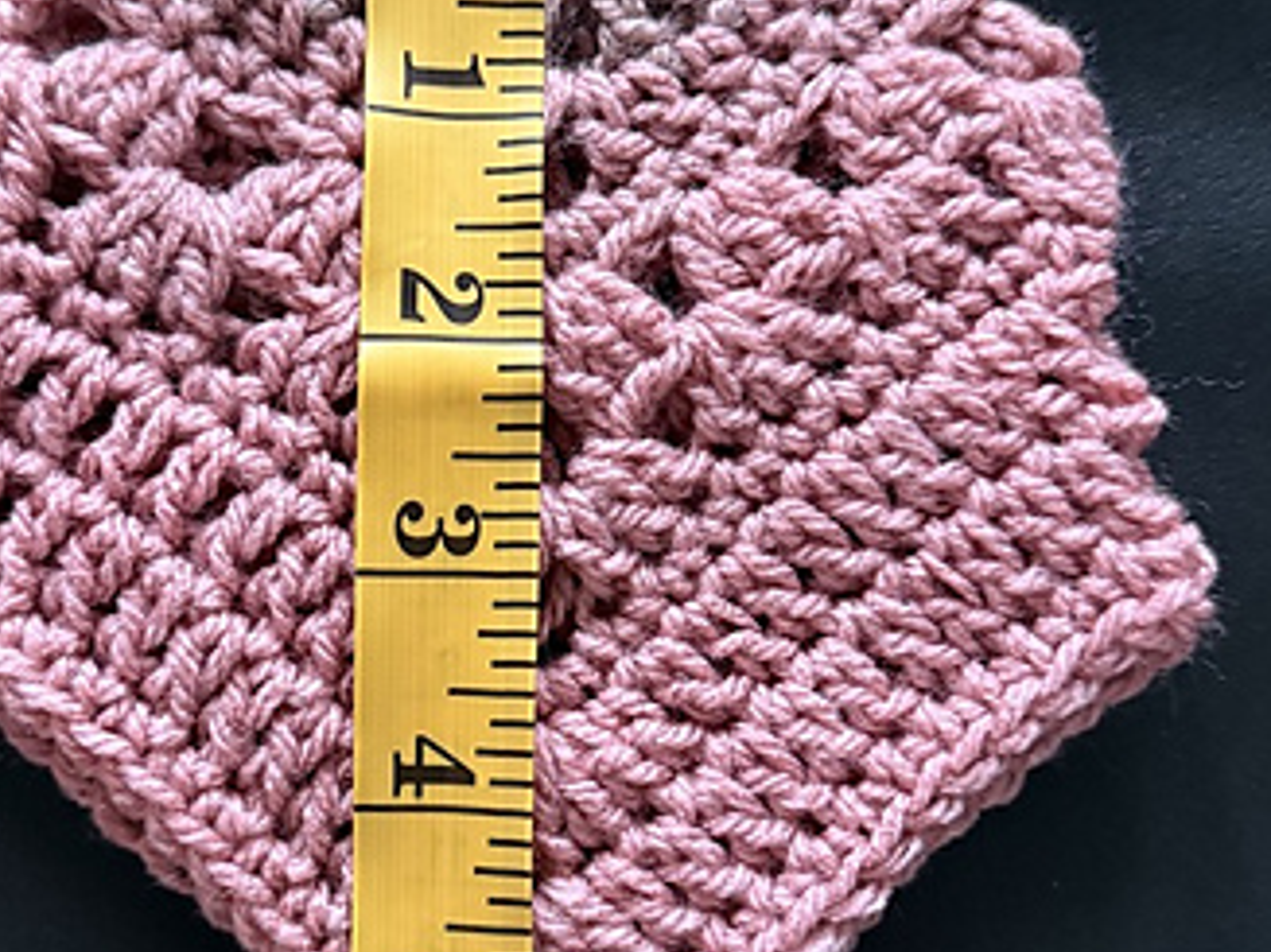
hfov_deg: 40.4
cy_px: 478
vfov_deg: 30.9
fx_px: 1725
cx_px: 567
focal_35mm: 47
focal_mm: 6.76
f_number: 1.78
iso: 800
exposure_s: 1/40
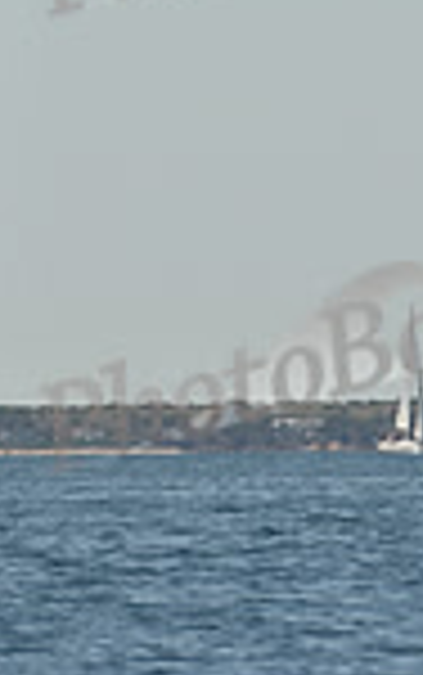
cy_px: -270
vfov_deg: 2.7
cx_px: -191
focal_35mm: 786
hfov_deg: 1.7
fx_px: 14470
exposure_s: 1/800
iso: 250
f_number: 8
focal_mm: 200
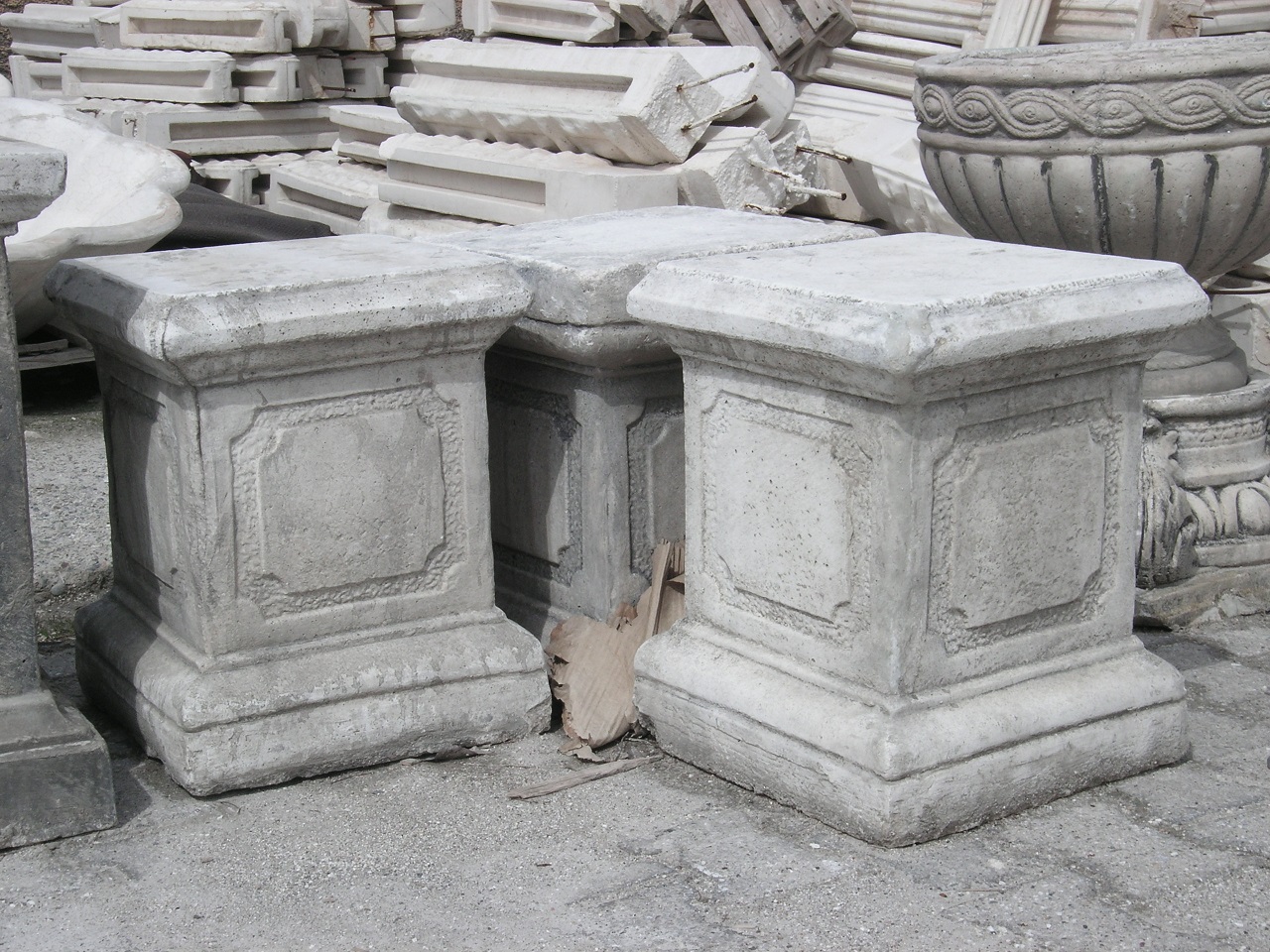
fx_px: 2128
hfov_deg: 33.2
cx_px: 635
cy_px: 476
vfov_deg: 25.2
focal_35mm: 58
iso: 50
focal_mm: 9.7
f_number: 7.1
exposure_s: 1/350
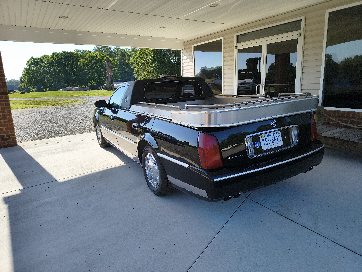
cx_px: 181
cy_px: 136
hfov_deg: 71.6
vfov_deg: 56.8
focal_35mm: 24
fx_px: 251
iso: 100
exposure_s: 1/1567
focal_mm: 5.56
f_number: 1.8
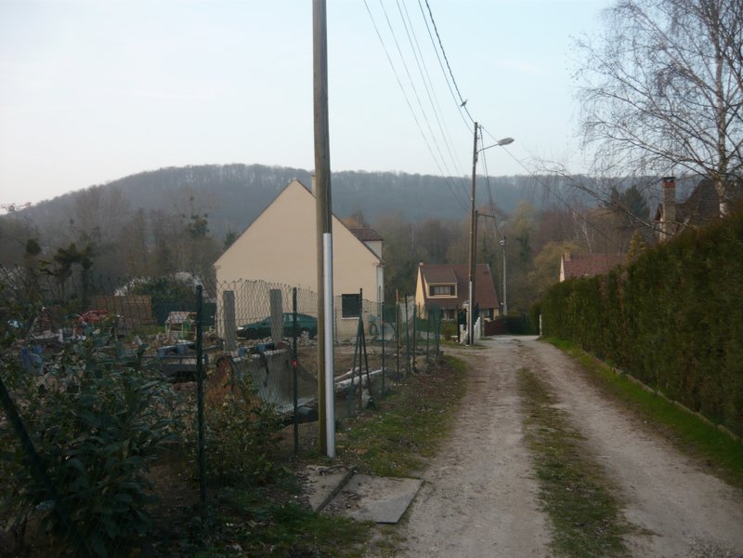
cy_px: 279
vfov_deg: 42.9
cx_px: 372
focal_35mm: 33
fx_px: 708
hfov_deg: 55.4
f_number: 2.8
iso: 100
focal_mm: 5.5
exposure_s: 1/100
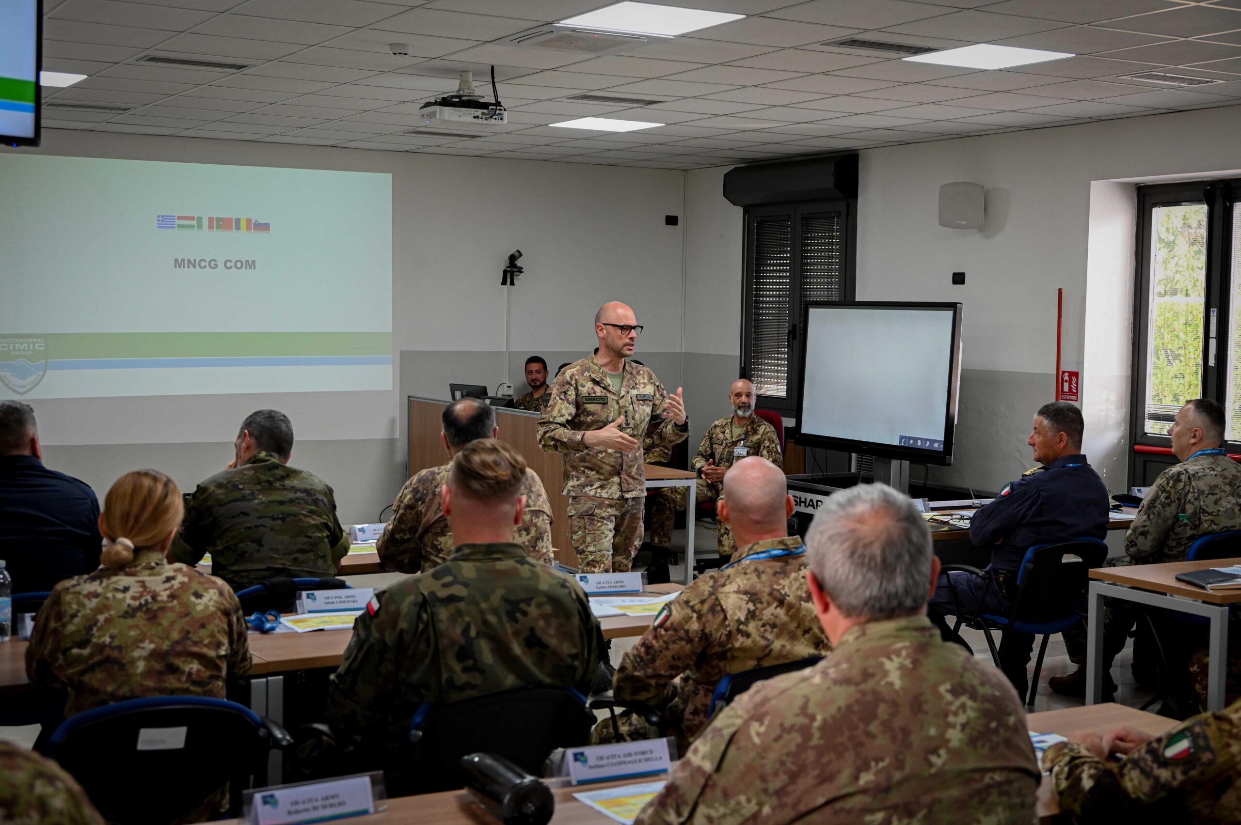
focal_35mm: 48
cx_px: 620
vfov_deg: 28.0
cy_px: 412
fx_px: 1653
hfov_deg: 41.1
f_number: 5.3
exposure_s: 1/125
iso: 1600
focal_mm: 48
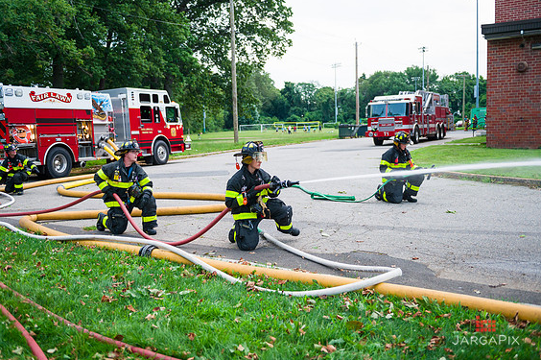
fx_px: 541
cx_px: 266
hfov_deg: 53.2
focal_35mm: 36
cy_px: 180
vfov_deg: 36.8
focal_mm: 35
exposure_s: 1/200
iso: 1000
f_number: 3.2
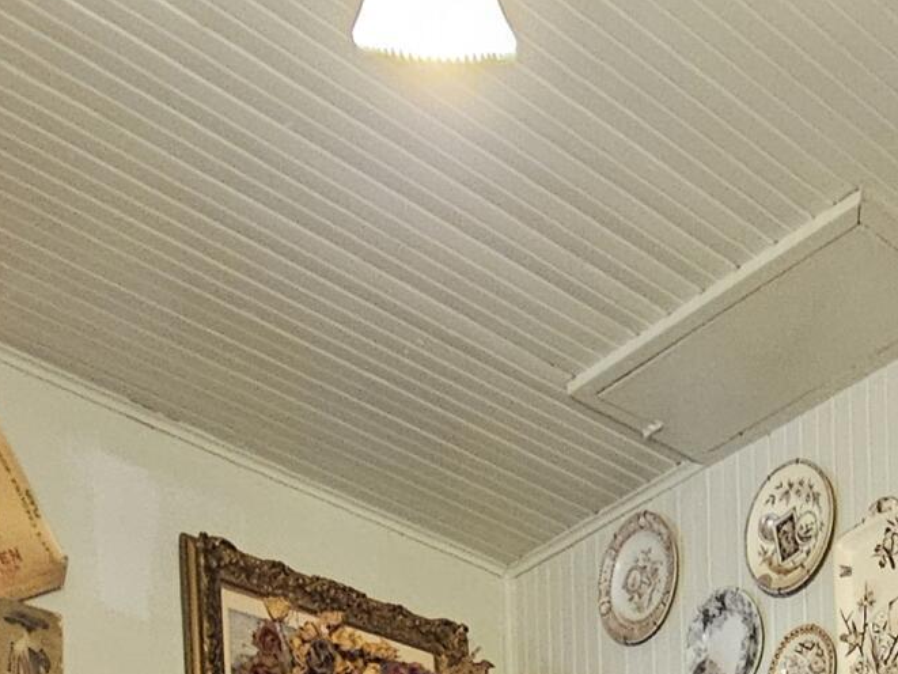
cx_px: 827
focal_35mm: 59
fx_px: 1531
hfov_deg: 31.0
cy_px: 1430
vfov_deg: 16.8
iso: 400
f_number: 2.2
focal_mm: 2.2
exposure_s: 1/30
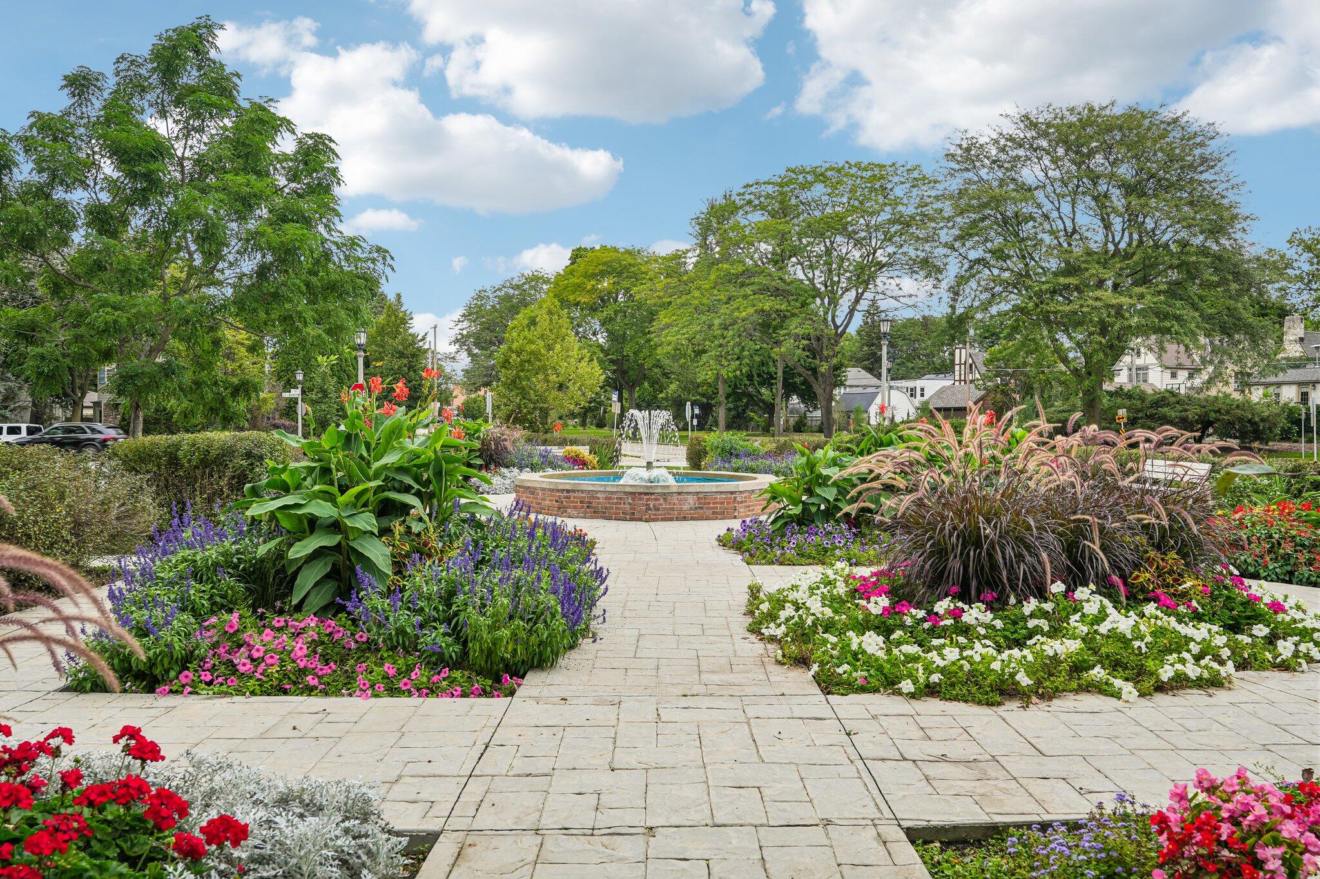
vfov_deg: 49.5
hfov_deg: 69.4
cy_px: 440
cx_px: 660
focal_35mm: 26
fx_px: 953
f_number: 6.3
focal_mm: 26
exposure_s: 1/60
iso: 100
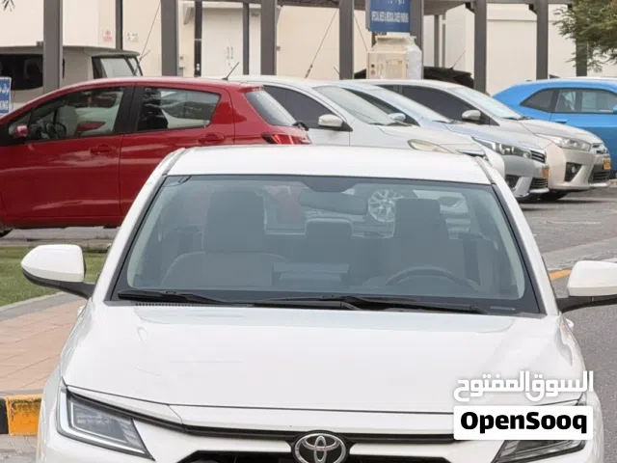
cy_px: 232
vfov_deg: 12.3
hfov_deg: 16.4
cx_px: 308
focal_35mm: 120
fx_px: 2139
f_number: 2.8
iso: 250
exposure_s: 1/60
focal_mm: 15.66
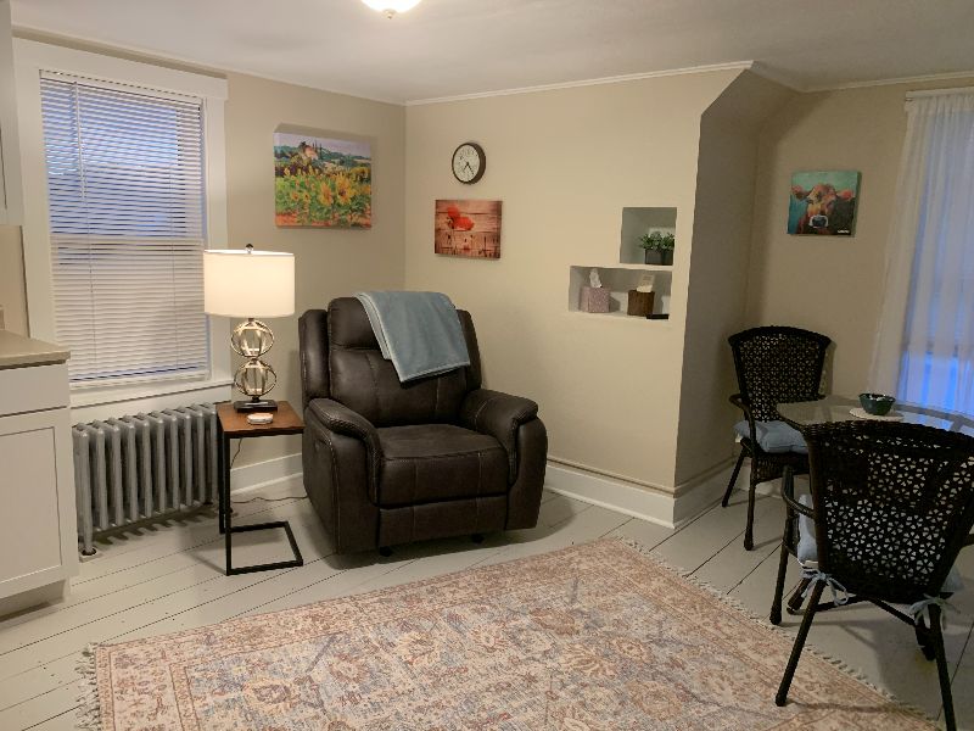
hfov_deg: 67.3
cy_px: 366
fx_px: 732
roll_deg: -2.0
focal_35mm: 26
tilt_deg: -8.5
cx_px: 487
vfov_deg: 53.1
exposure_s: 1/60
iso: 250
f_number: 1.8
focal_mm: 4.25
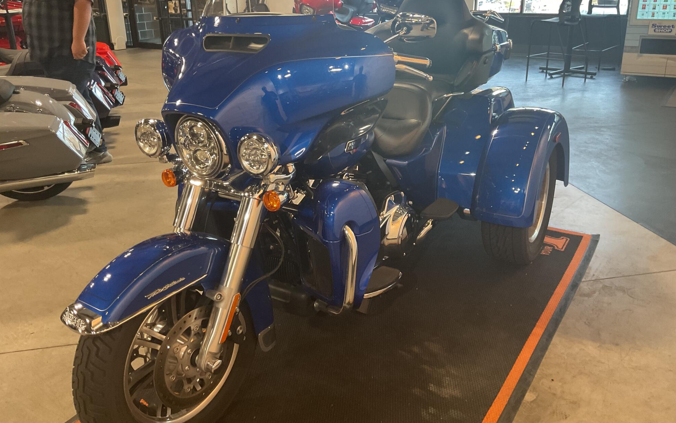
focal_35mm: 31
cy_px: 184
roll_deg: +2.7
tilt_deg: -21.1
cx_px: 337
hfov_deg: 61.2
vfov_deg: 40.5
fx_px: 571
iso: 125
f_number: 1.8
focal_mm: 3
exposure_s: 1/60
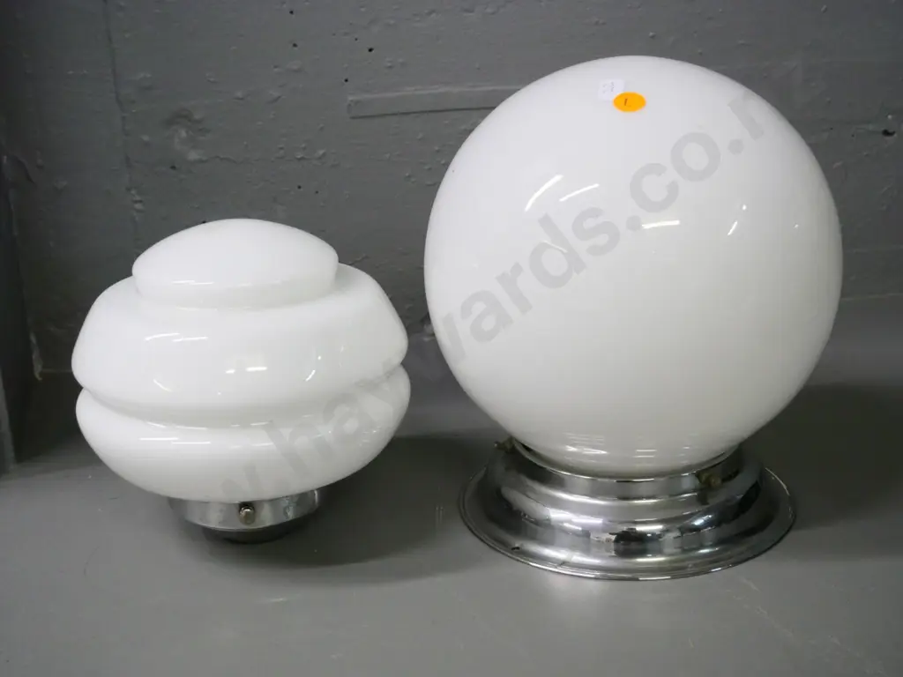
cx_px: 452
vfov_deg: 31.5
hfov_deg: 41.2
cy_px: 338
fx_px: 1200
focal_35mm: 46
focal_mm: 23
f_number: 5
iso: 3200
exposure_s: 1/200
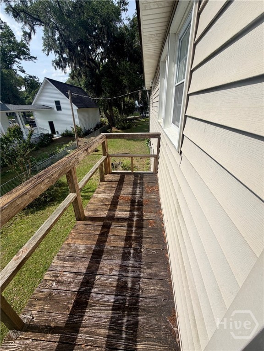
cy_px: 176
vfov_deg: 102.1
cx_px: 132
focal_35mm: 14
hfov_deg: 85.7
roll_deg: +2.2
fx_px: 142
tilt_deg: -25.5
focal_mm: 2.22
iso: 20
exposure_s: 1/1105
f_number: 2.2
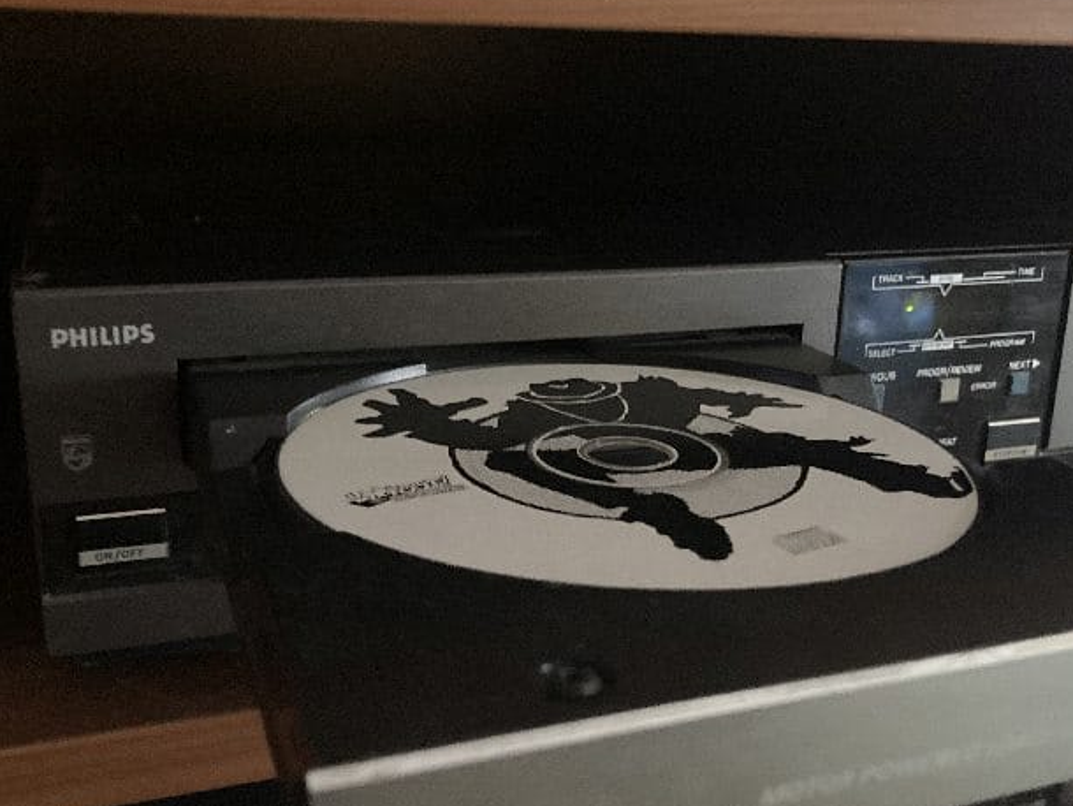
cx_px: 605
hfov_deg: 47.7
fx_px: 1209
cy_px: 422
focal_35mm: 39
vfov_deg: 36.8
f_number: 1.8
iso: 640
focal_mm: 3.99
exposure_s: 1/17
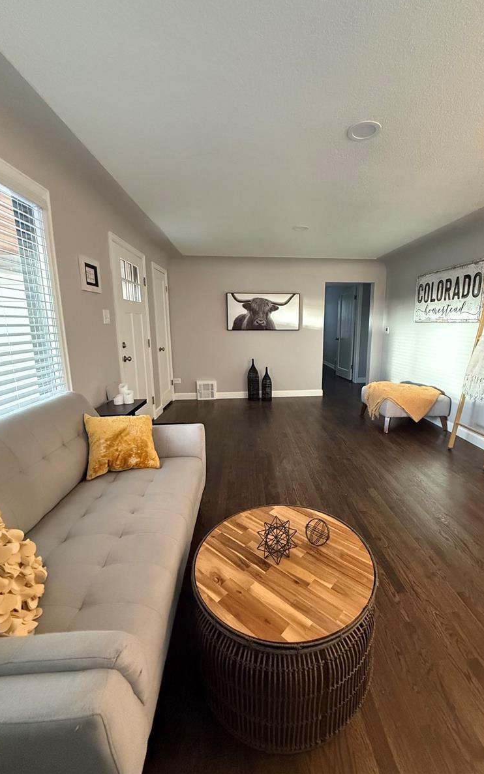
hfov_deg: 74.4
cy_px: 383
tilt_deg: -9.7
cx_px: 276
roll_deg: -0.2
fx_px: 317
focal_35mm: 15
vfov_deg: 101.5
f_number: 2.2
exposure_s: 1/60
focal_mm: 2.22
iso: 1000
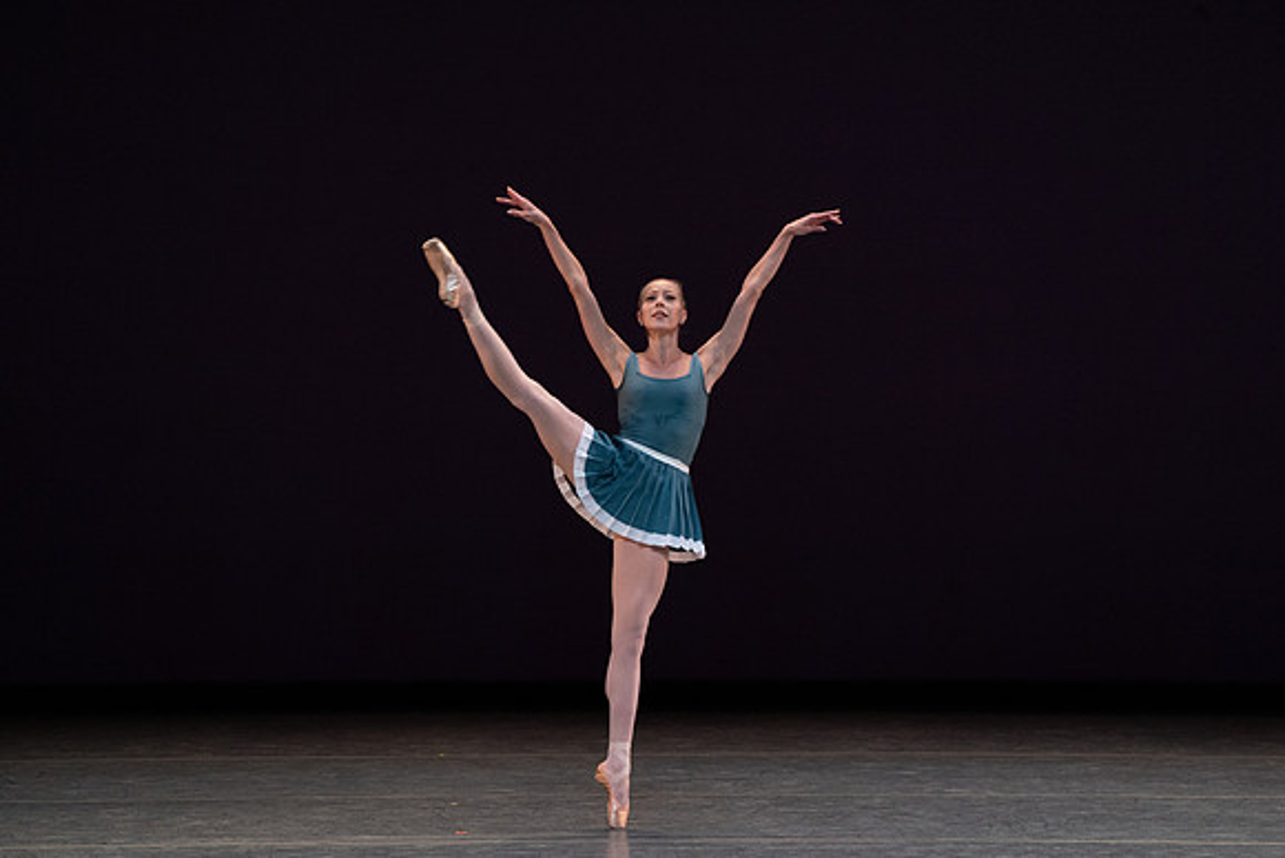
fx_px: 11674
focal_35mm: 327
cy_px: 429
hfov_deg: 6.3
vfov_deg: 4.2
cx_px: 642
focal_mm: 327
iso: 5000
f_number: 8
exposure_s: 1/400
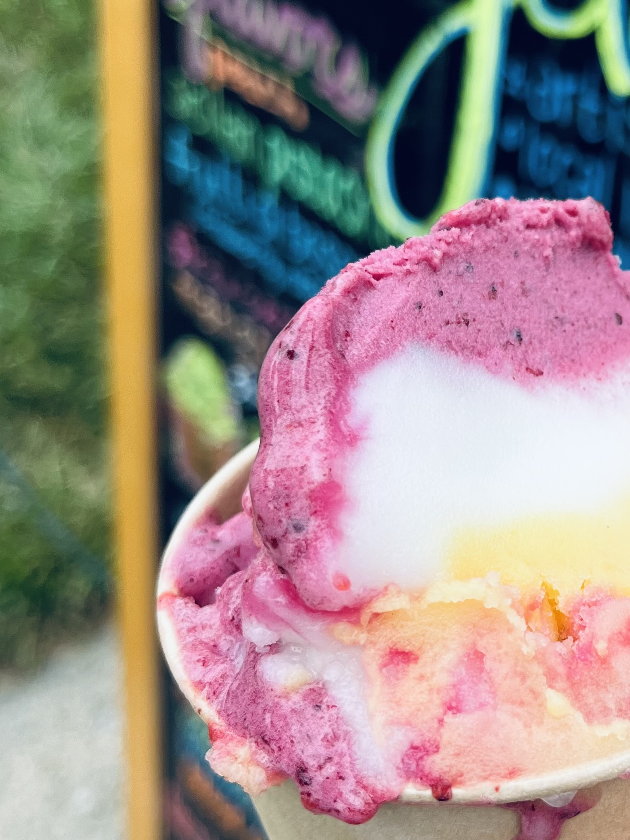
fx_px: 1359
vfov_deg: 34.3
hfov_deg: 25.0
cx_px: 619
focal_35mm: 56
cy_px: 360
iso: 50
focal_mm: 5.1
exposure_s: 1/345
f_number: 1.6
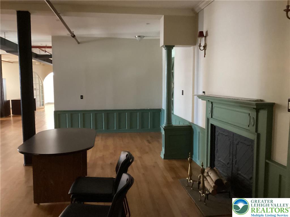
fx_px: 260
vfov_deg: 45.4
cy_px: 108
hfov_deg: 58.4
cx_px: 145
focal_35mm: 31
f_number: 2.4
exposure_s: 1/20
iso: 640
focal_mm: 3.3
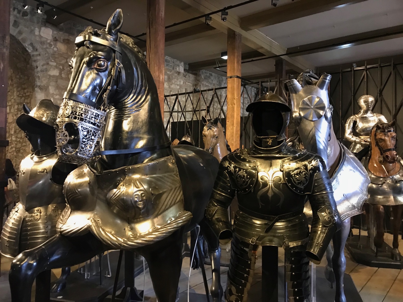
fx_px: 326
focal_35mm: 28
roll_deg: -1.2
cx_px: 202
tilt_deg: +2.5
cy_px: 151
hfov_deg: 63.4
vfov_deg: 49.7
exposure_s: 1/8
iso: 100
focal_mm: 3.99
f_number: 1.8
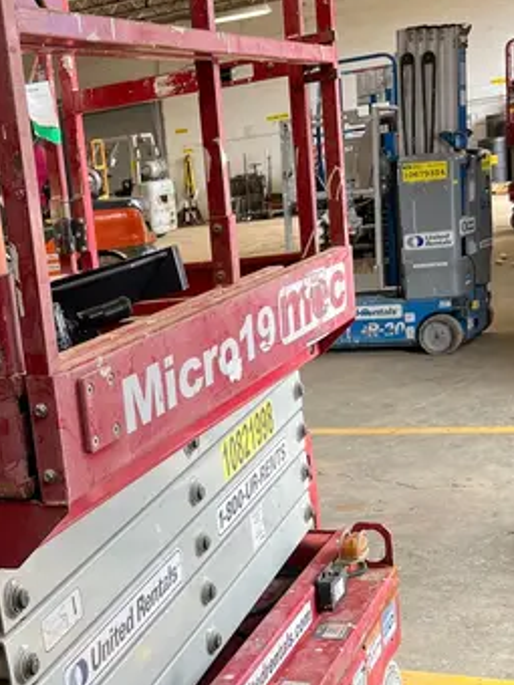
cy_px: 448
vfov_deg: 34.1
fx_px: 1109
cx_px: 36
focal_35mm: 56
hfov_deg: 25.2
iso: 64
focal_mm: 5.1
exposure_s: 1/122
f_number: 1.6
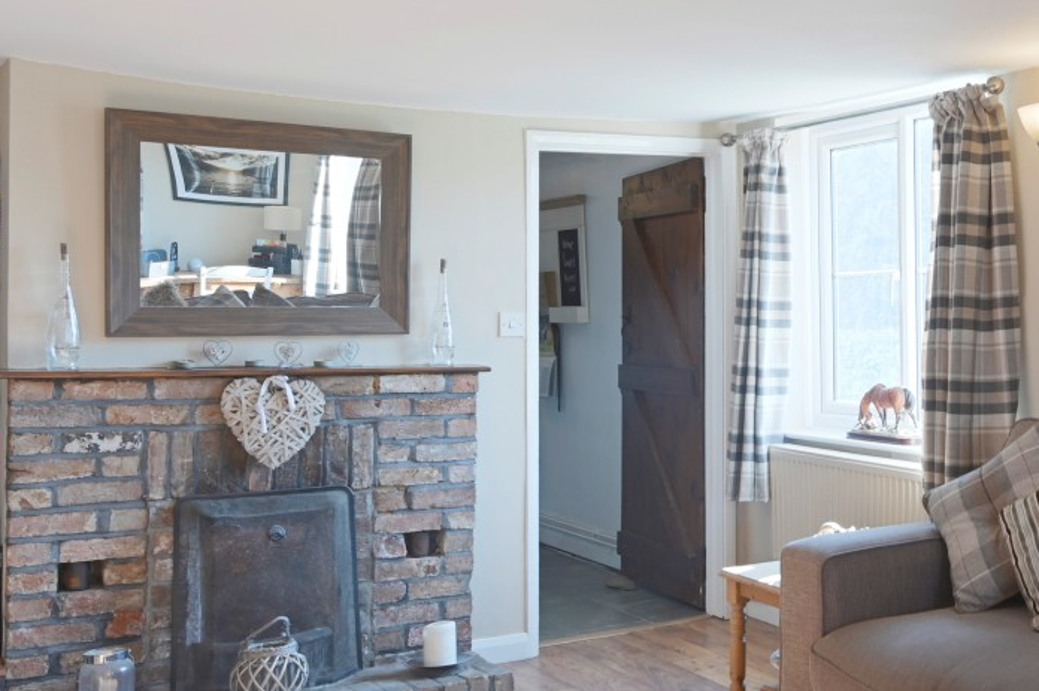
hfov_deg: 43.2
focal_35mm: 42
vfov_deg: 31.8
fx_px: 1211
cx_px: 895
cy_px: 342
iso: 320
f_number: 4.5
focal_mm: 18
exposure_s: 1/80
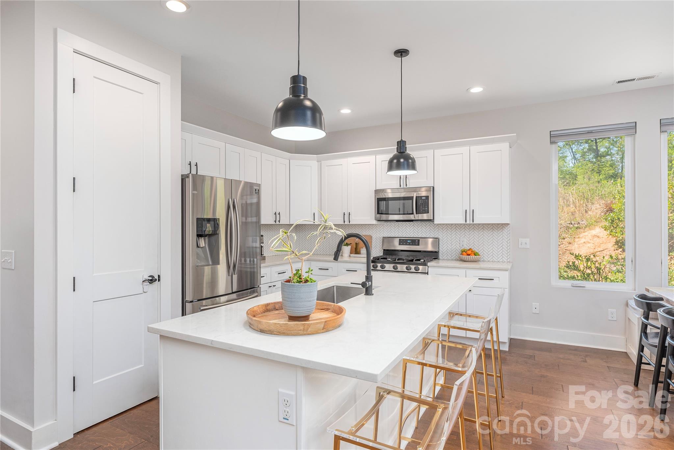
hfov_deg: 84.0
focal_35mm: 20
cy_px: 225
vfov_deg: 62.0
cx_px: 337
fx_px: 375
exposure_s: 1/60
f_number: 8
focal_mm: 20
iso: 320
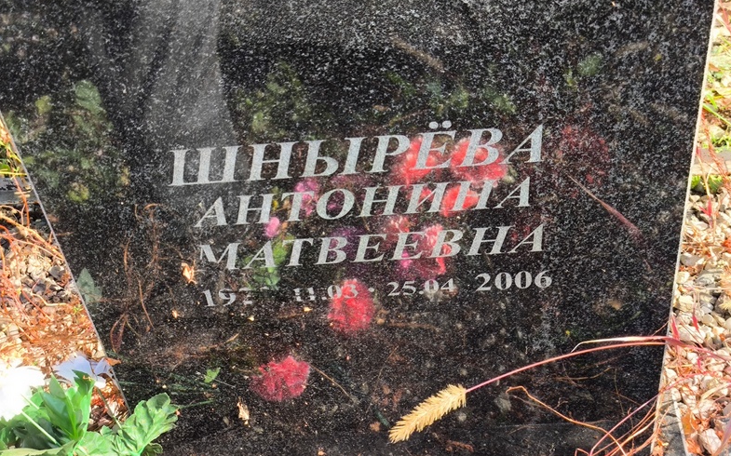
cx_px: 371
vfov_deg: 24.0
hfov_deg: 37.5
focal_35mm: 54
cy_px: 241
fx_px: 1075
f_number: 1.7
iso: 50
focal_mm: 4.71
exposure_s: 1/215
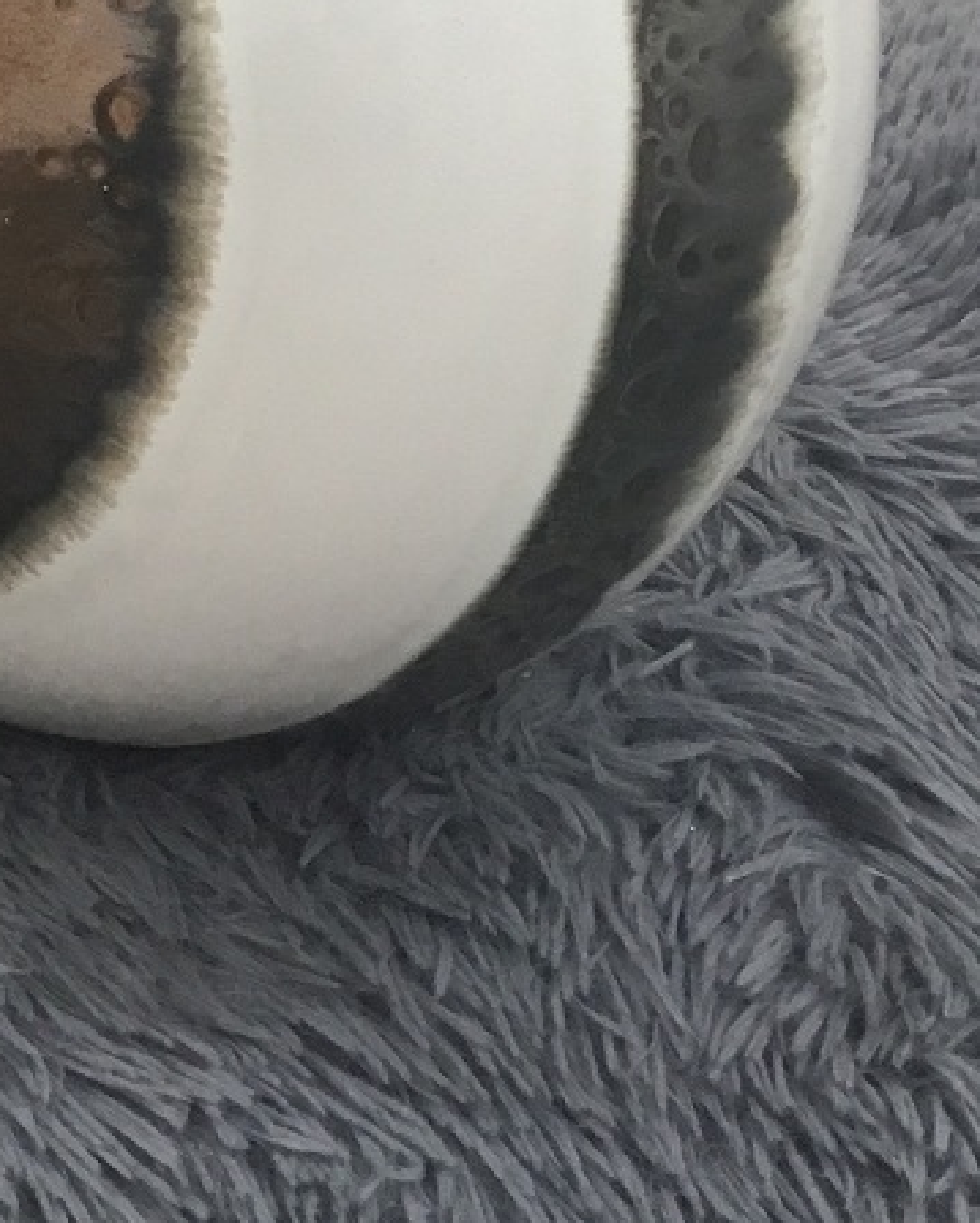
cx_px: -186
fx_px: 2934
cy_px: -382
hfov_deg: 18.0
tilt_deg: -15.9
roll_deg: -1.1
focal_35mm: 81
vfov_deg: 21.3
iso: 80
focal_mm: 3.3
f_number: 2.4
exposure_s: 1/33
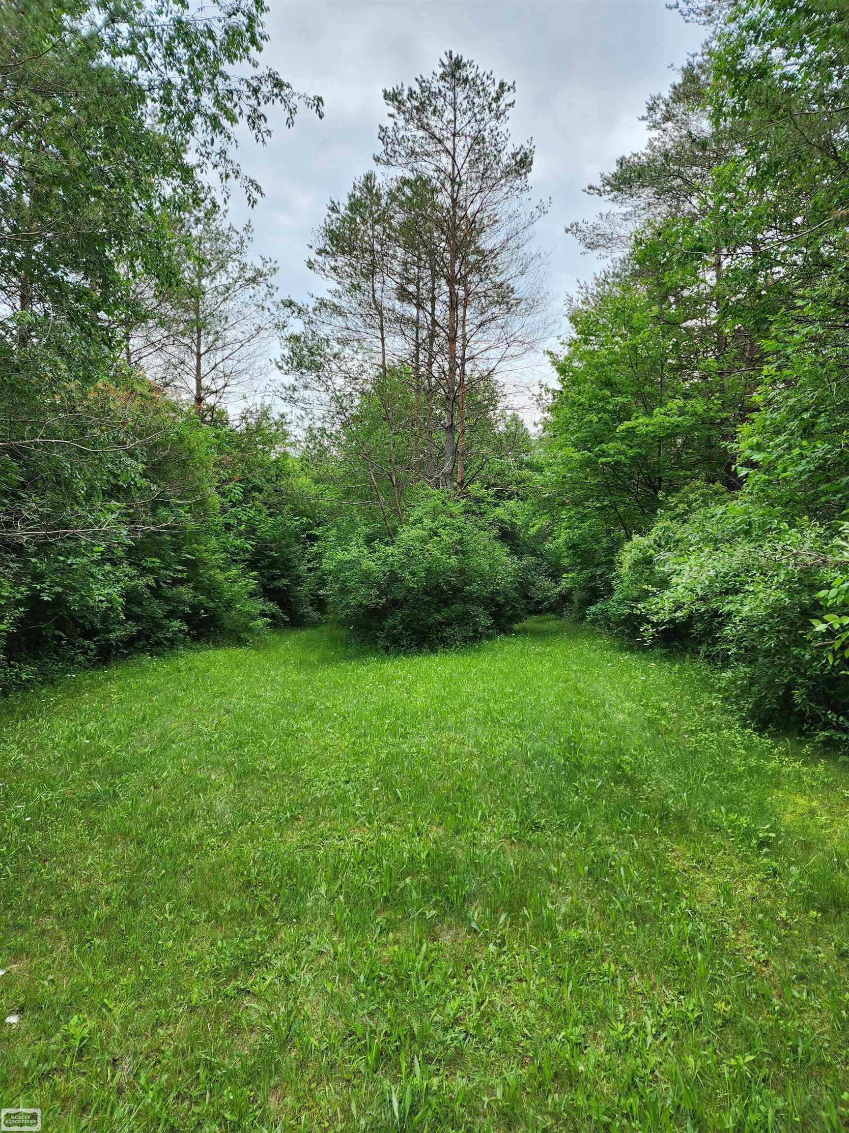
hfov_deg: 58.9
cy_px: 566
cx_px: 424
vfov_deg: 73.9
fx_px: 752
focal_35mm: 23
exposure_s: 1/226
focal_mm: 6.4
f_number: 1.8
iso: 12
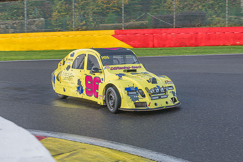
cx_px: 161
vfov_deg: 22.7
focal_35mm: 60
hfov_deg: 33.3
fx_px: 403
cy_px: 74
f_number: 5.6
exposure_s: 1/250
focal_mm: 45
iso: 220
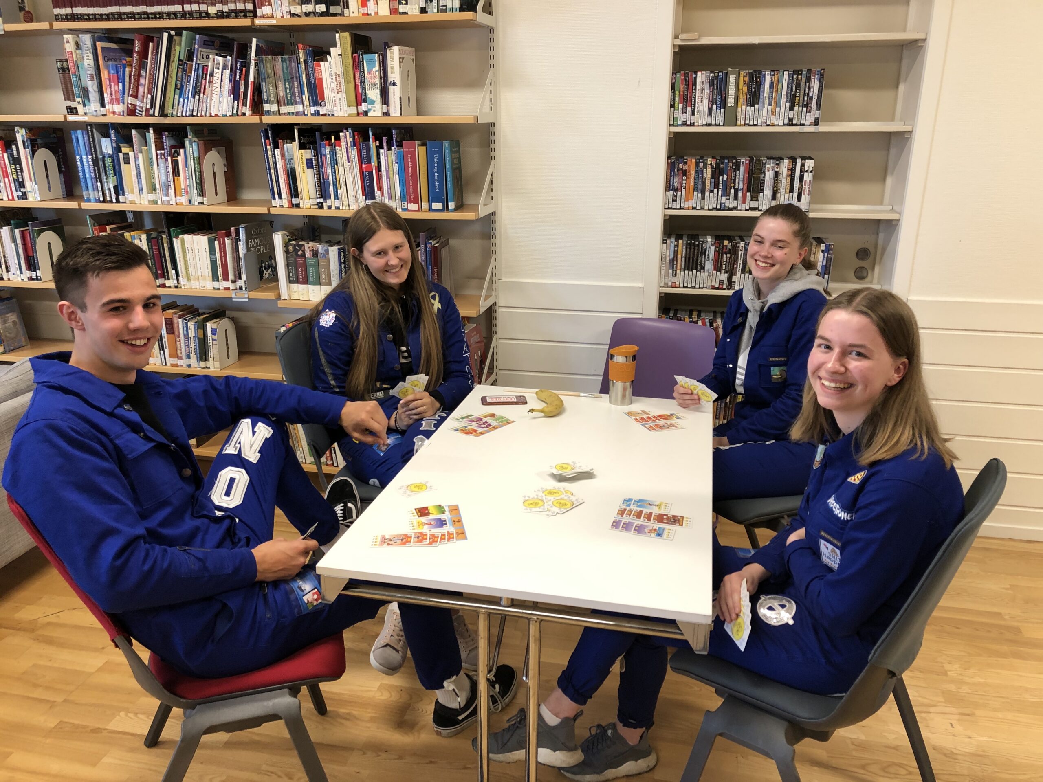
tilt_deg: -19.4
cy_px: 391
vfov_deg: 49.7
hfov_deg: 63.4
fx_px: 844
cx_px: 522
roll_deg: -0.2
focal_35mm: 28
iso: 40
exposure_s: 1/19
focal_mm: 3.99
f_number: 1.8
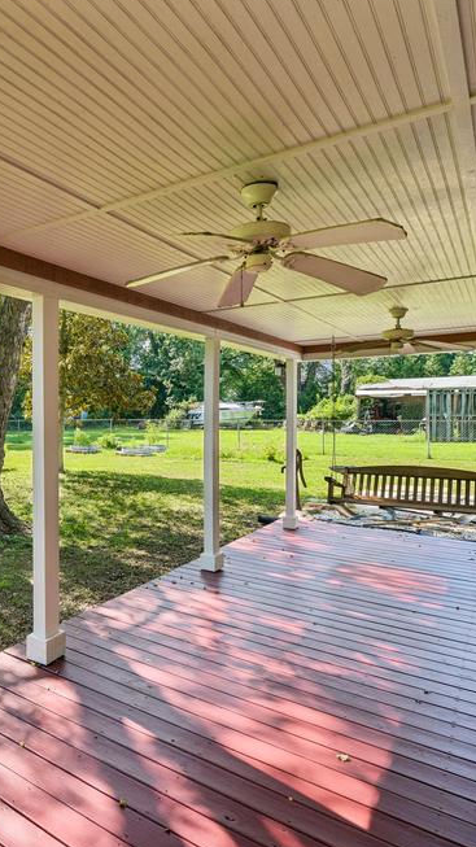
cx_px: 45
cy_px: 424
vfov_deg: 78.7
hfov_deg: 44.8
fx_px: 516
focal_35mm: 23
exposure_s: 1/100
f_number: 8
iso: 100
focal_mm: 14
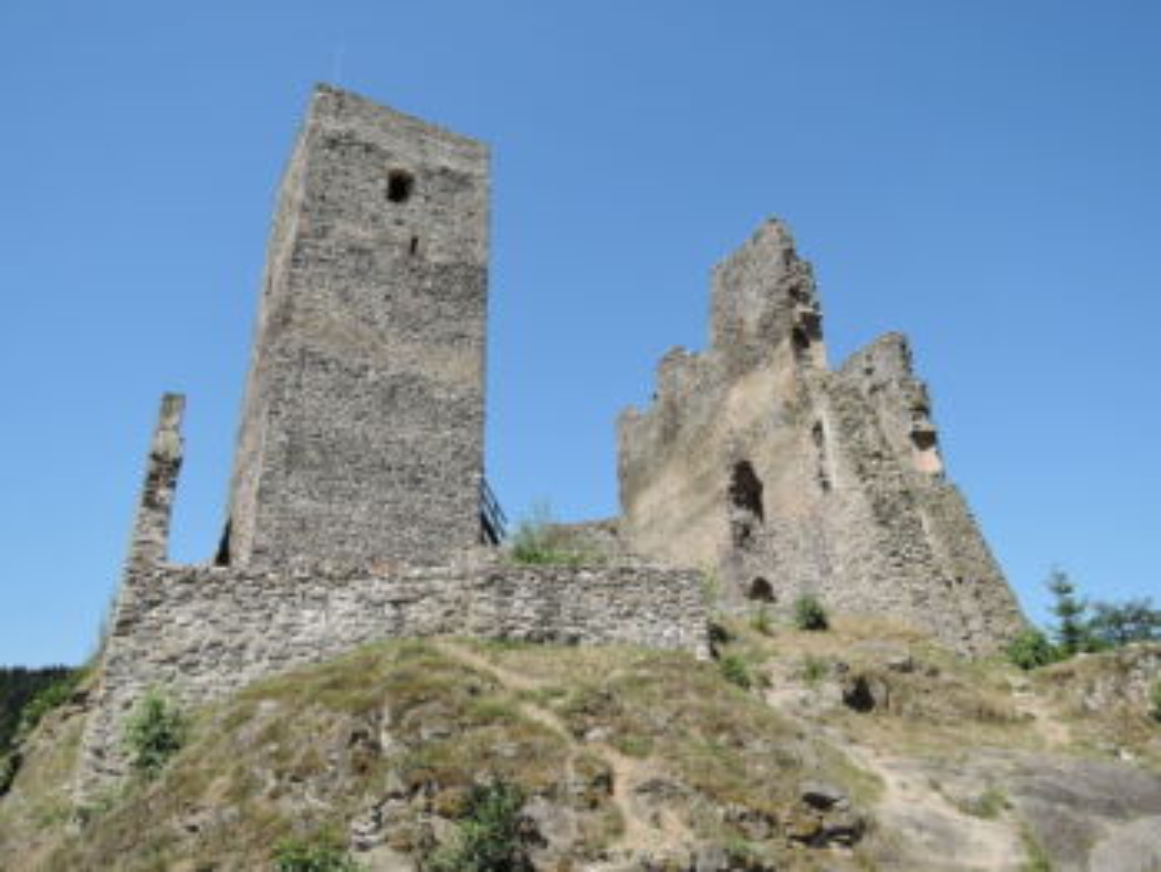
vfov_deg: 56.9
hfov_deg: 71.6
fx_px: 805
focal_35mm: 24
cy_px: 436
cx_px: 580
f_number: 2.8
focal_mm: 5.1
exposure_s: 1/125
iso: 80
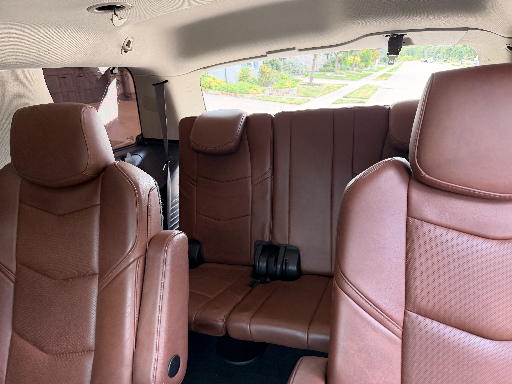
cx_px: 256
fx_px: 355
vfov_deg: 56.8
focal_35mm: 24
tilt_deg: -21.8
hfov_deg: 71.6
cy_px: 192
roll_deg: +2.5
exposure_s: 1/66
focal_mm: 6.76
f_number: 1.78
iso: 200
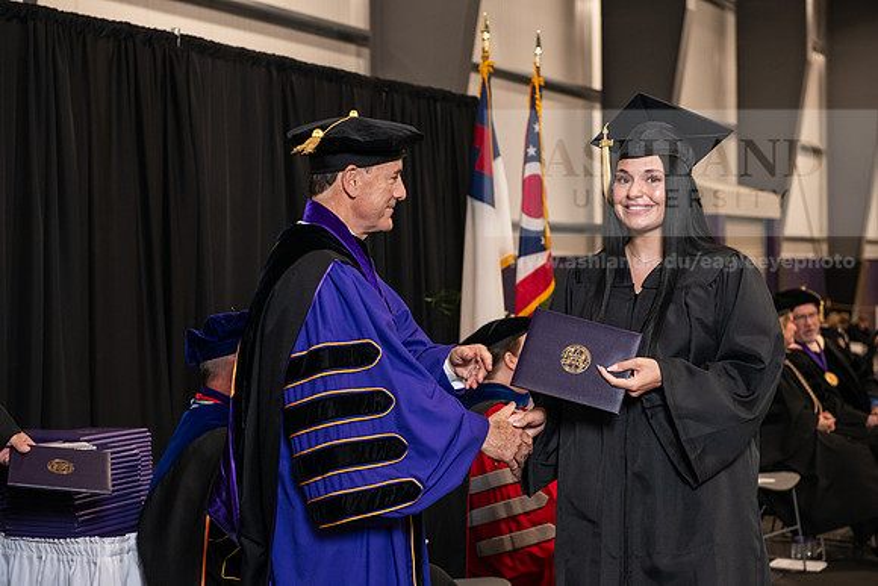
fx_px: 1708
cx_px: 439
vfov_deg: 19.5
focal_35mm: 70
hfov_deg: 28.8
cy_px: 293
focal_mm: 70
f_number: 5
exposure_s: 1/125
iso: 1600
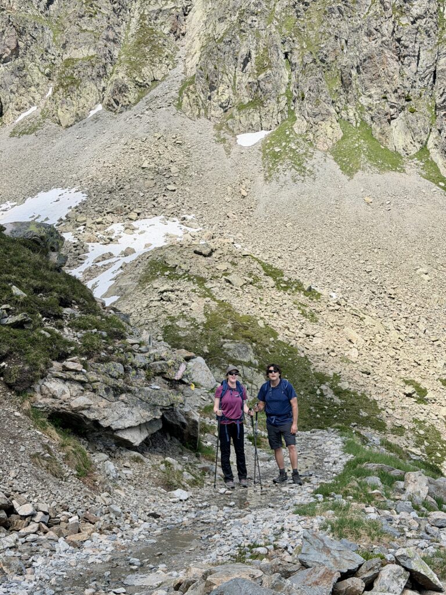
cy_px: 298
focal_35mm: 48
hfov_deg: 30.3
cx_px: 223
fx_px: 825
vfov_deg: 39.7
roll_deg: +3.6
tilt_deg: +1.5
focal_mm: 6.76
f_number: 1.78
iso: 100
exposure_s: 1/5208
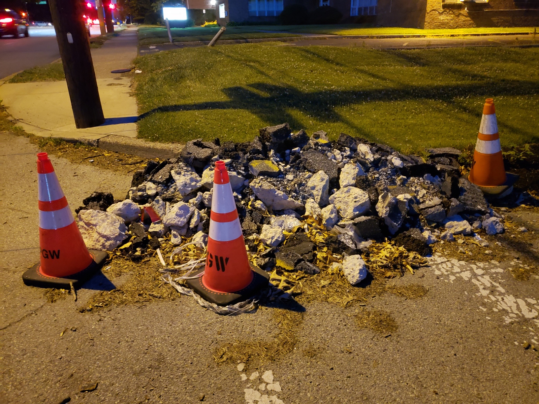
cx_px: 270
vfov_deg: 53.1
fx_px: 405
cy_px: 202
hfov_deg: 67.3
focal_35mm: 26
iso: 1000
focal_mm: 4.3
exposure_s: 1/10
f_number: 1.5
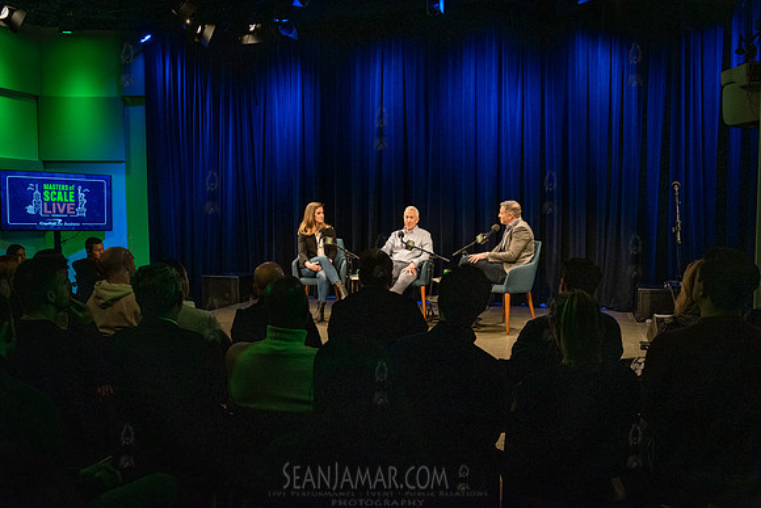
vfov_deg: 44.6
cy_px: 254
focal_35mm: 29
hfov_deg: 63.1
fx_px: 620
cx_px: 380
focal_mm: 29
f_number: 4
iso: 3200
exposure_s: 1/250
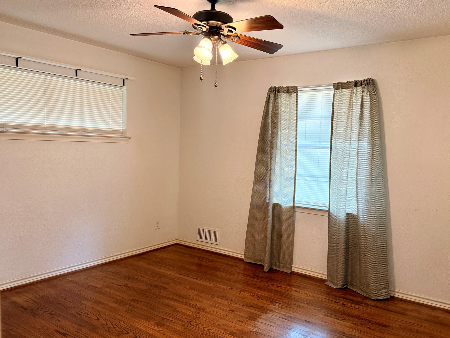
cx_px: 256
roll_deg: -1.3
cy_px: 176
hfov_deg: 63.2
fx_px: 364
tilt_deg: -4.1
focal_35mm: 28
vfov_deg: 49.7
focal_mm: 6.76
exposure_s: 1/60
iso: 250
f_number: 1.78
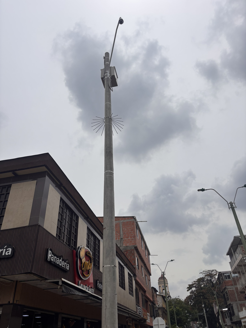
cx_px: 123
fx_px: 246
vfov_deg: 67.3
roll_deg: +1.8
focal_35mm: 26
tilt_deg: +33.3
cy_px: 164
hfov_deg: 53.1
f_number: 1.6
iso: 50
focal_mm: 5.96
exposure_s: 1/10989
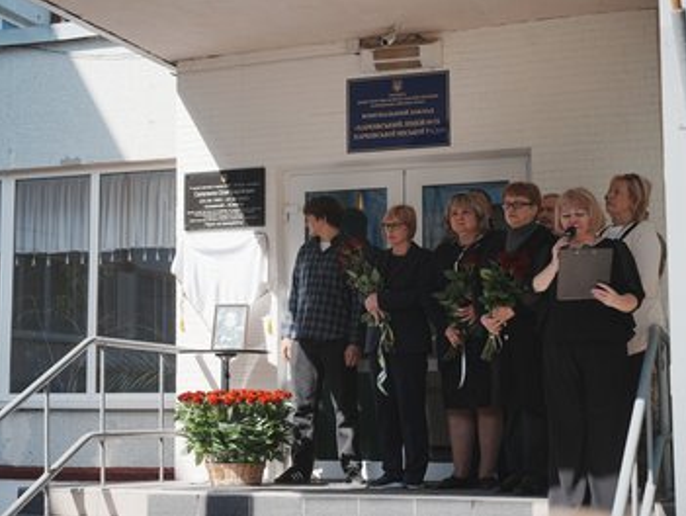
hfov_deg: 27.7
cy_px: 258
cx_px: 297
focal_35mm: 70
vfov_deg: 21.0
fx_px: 1389
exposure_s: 1/1000
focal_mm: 64
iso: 100
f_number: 3.5
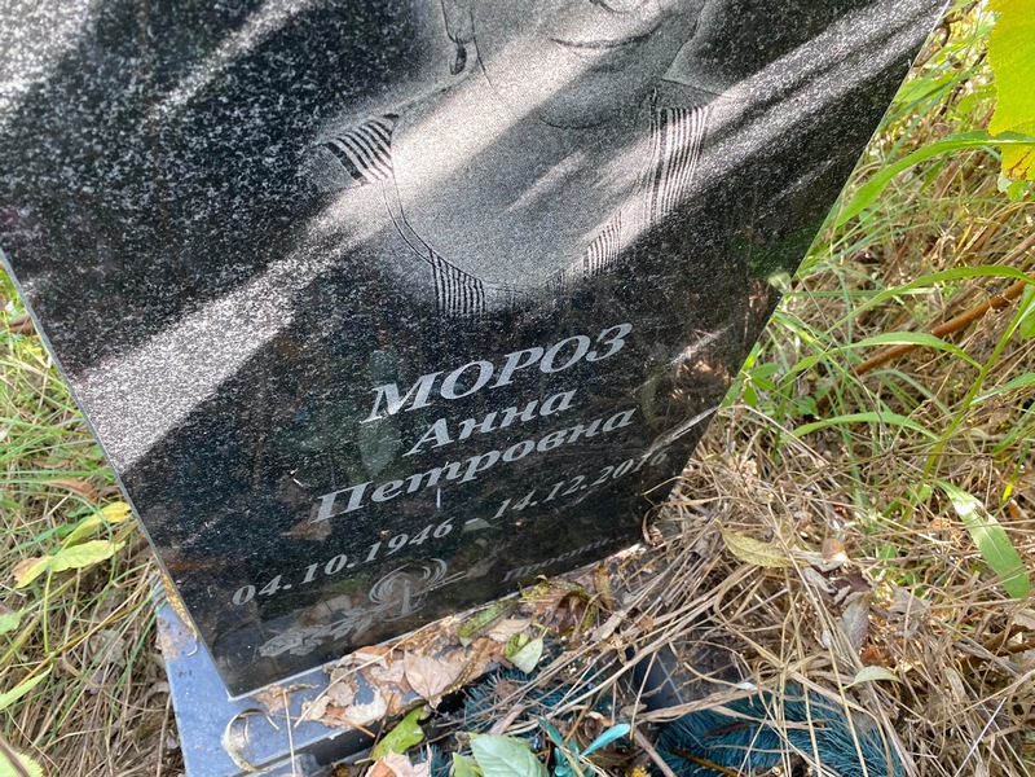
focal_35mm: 26
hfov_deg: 67.3
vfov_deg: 53.1
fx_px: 777
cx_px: 518
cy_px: 388
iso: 125
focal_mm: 4.25
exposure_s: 1/105
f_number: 1.8
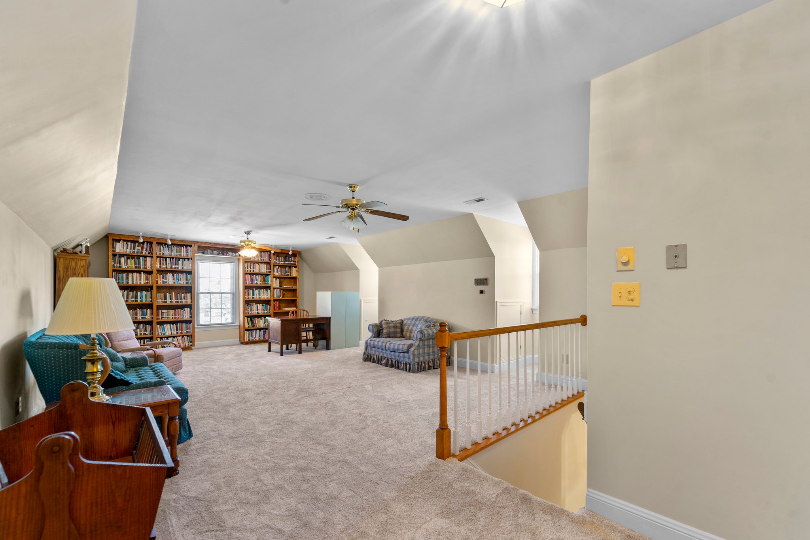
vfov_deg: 81.2
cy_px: 270
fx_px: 315
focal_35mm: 14
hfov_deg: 104.3
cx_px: 405
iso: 320
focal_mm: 14
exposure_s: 1/1.67
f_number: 8
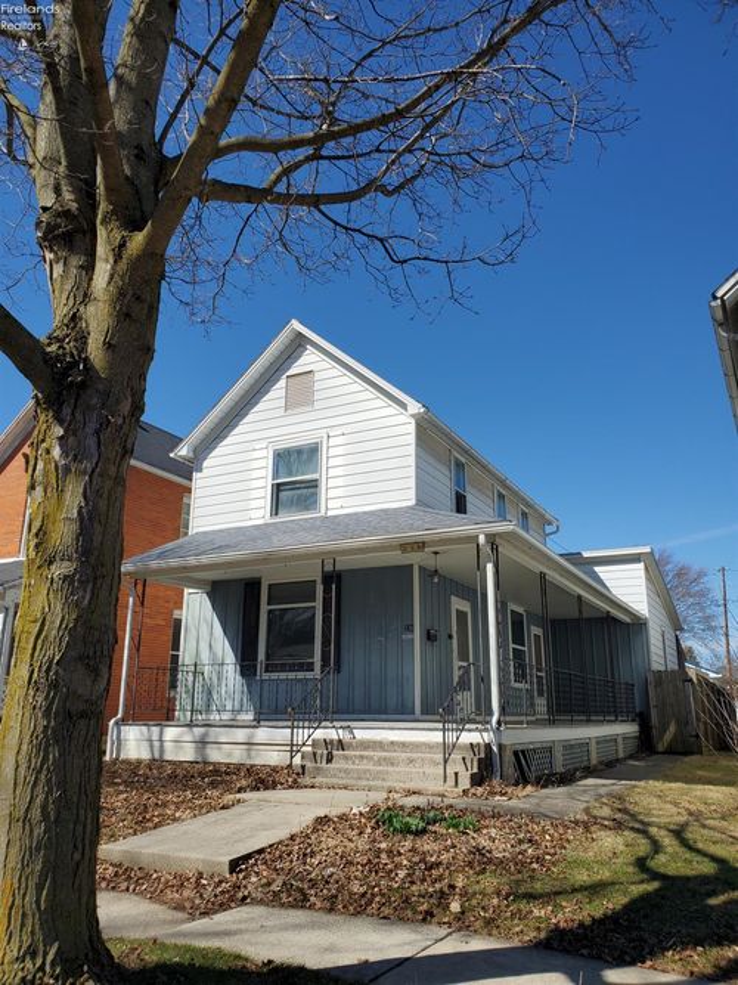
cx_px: 369
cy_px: 492
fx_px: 739
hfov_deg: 53.0
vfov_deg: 67.3
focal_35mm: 26
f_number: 2.4
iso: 50
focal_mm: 4.3
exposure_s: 1/2175
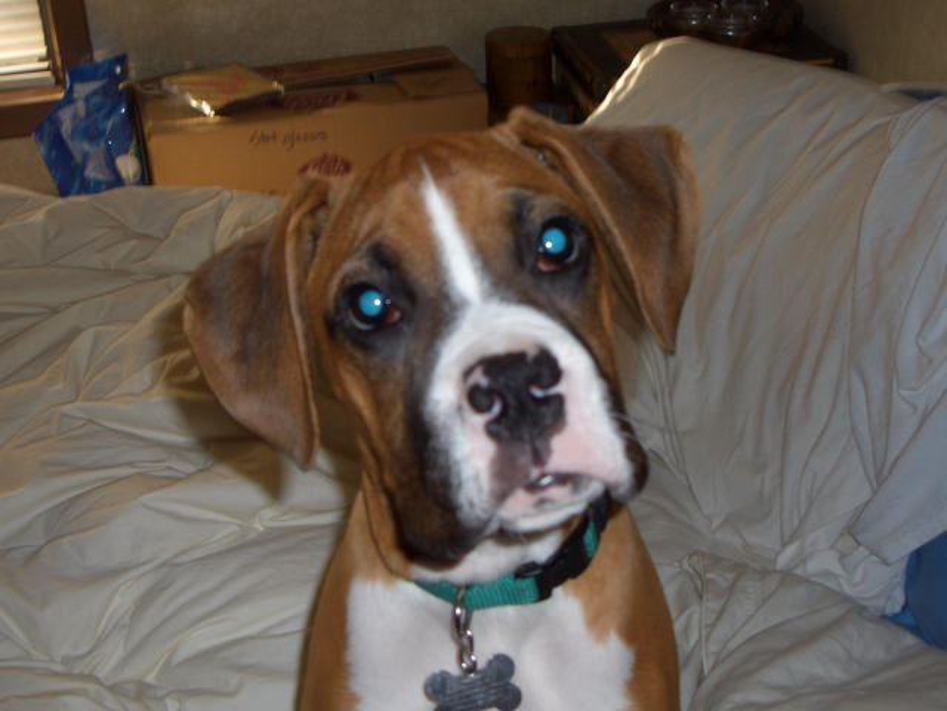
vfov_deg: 29.7
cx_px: 474
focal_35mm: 49
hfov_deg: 38.9
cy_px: 356
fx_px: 1341
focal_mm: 8.2
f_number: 3.1
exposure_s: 1/60
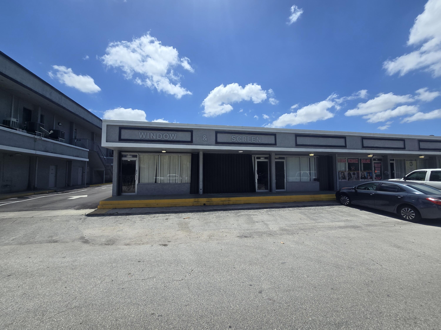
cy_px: 165
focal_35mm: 13
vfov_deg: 89.9
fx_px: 166
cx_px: 220
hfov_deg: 106.2
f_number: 2.2
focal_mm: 2.2
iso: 50
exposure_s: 1/3540
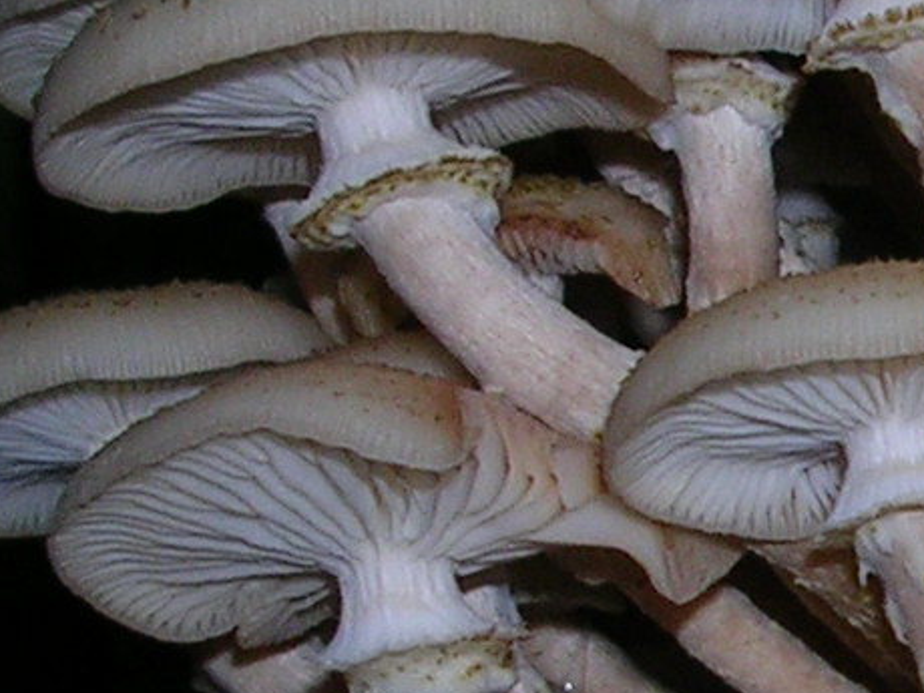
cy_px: 544
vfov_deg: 8.8
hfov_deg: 11.2
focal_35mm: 169
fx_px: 4511
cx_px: 1398
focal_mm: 5.8
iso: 50
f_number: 2.8
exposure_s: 1/60.1
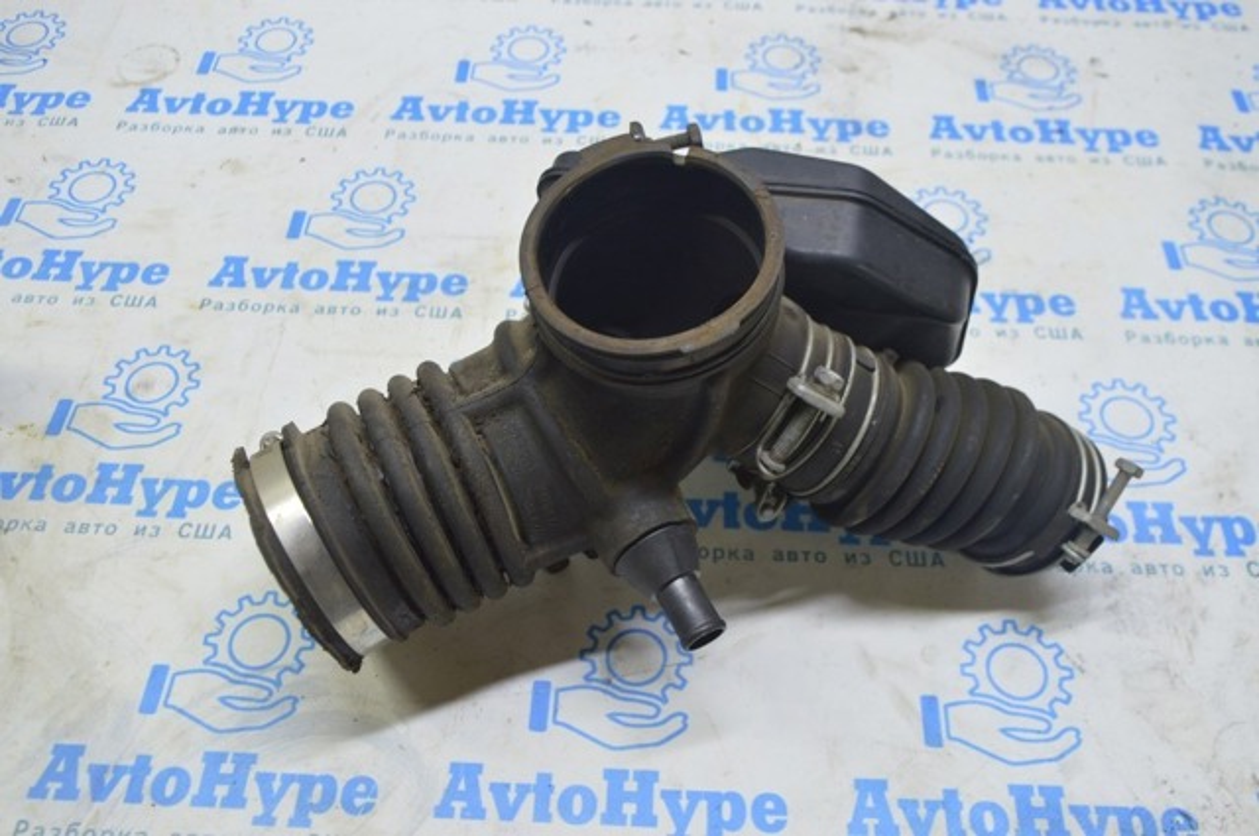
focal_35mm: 33
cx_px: 630
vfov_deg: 39.9
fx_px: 1153
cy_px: 418
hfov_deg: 57.3
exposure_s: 1/20
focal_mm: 22
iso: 400
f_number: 5.6
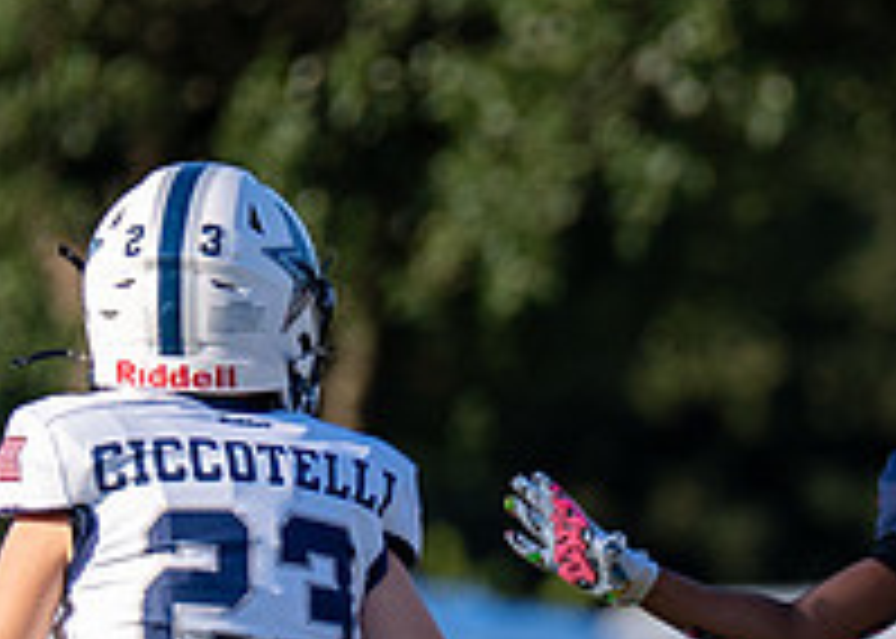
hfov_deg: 1.3
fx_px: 39659
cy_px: 752
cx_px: 983
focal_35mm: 1559
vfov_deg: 0.9
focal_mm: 200
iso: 200
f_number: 2.8
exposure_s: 1/2500
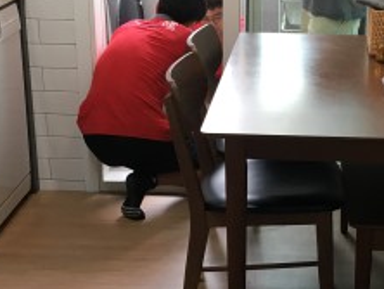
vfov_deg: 20.2
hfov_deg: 26.4
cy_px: 177
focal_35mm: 73
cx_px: 266
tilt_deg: -20.8
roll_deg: -1.2
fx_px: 811
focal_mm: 4.15
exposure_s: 1/30
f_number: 2.2
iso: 32
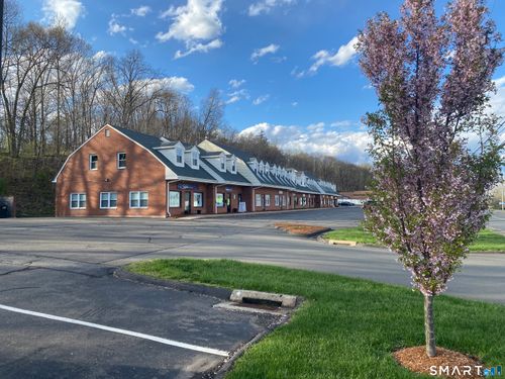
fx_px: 379
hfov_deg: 67.3
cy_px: 190
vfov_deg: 53.1
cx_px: 252
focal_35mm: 26
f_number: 1.8
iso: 32
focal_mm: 4.25
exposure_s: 1/1218
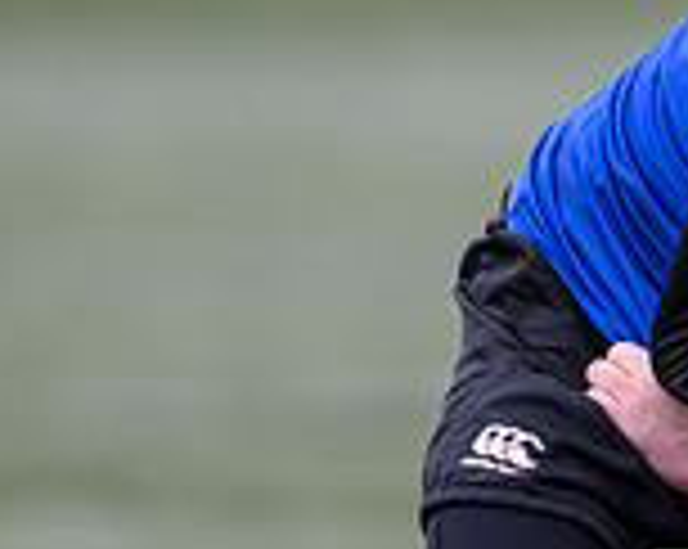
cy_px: 61
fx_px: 36992
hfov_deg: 1.1
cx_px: 1476
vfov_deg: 0.8
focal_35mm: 1819
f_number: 3.5
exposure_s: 1/1600
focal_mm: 400
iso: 500
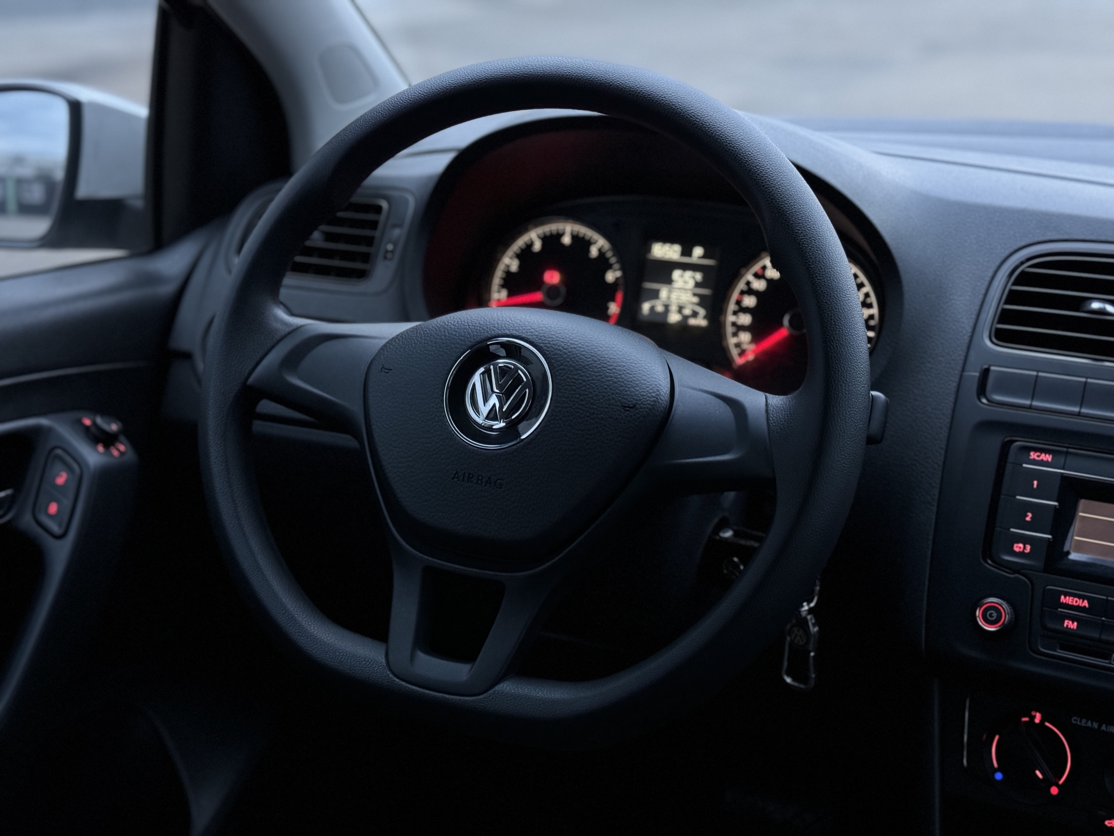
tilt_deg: -18.8
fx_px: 1545
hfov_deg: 39.7
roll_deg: -1.1
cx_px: 557
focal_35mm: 48
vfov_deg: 30.3
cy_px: 418
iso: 640
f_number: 1.78
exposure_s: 1/30
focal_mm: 6.86
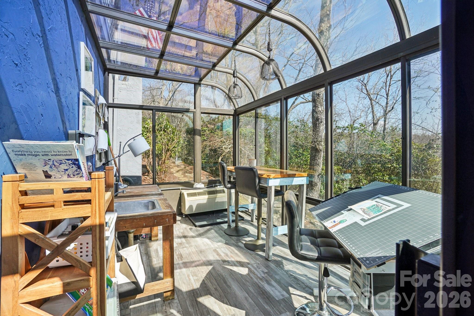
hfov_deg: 100.4
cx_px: 237
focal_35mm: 15
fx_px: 197
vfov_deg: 77.3
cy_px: 158
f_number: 8
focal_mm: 10
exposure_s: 1/80
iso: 100
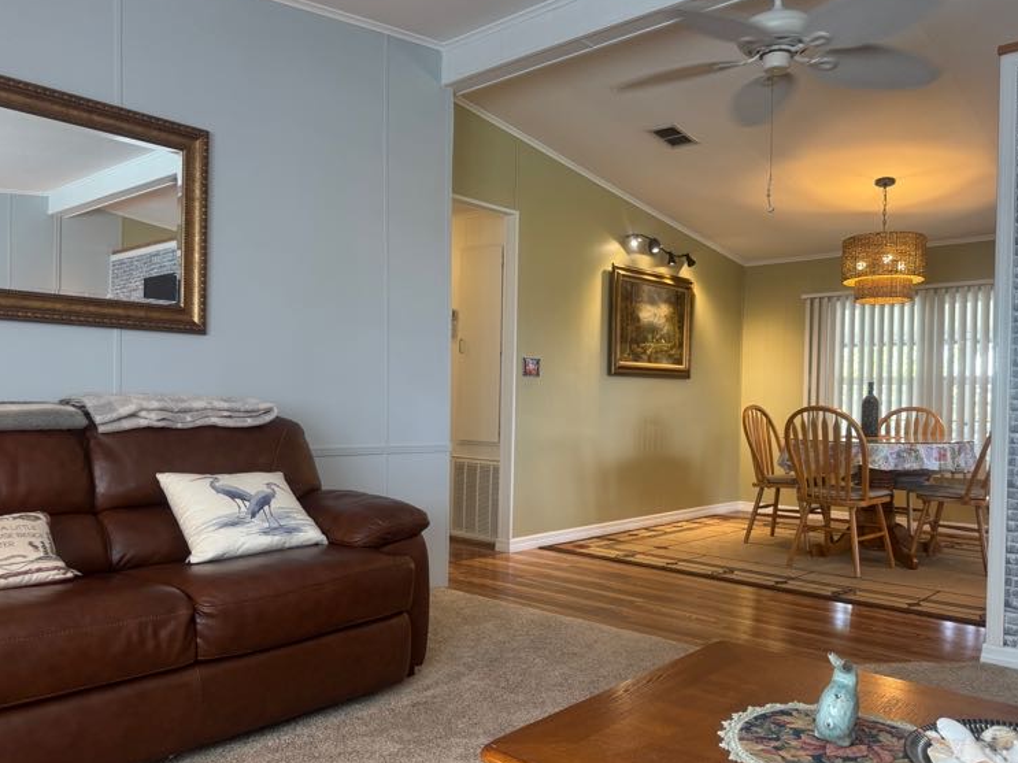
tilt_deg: -0.9
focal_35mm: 27
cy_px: 409
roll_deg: -0.6
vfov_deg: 51.3
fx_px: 794
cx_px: 547
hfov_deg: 65.2
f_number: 1.78
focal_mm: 6.76
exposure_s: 1/60
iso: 125
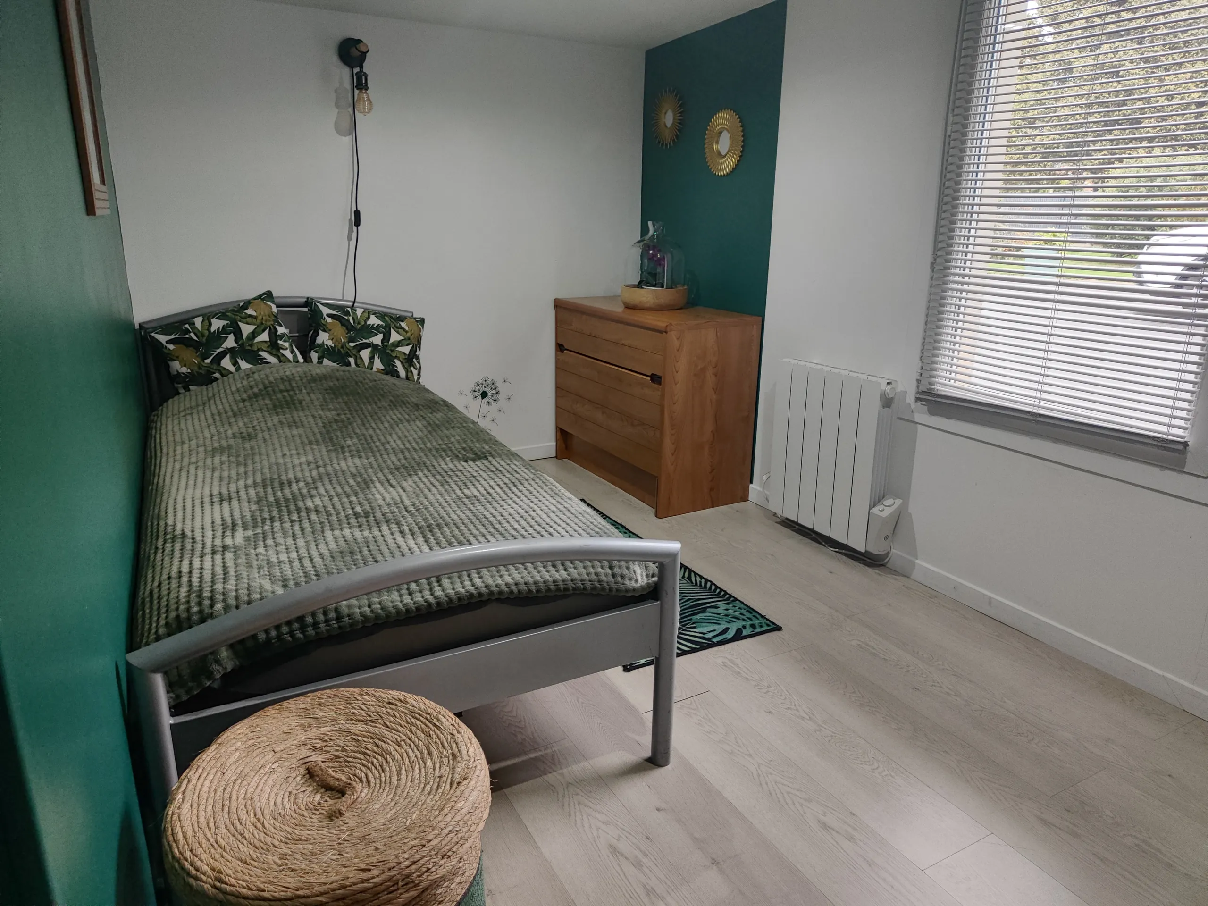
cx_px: 604
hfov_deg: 73.9
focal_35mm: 23
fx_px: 803
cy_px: 453
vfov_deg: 58.9
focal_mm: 5.59
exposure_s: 1/50
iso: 339
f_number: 1.88
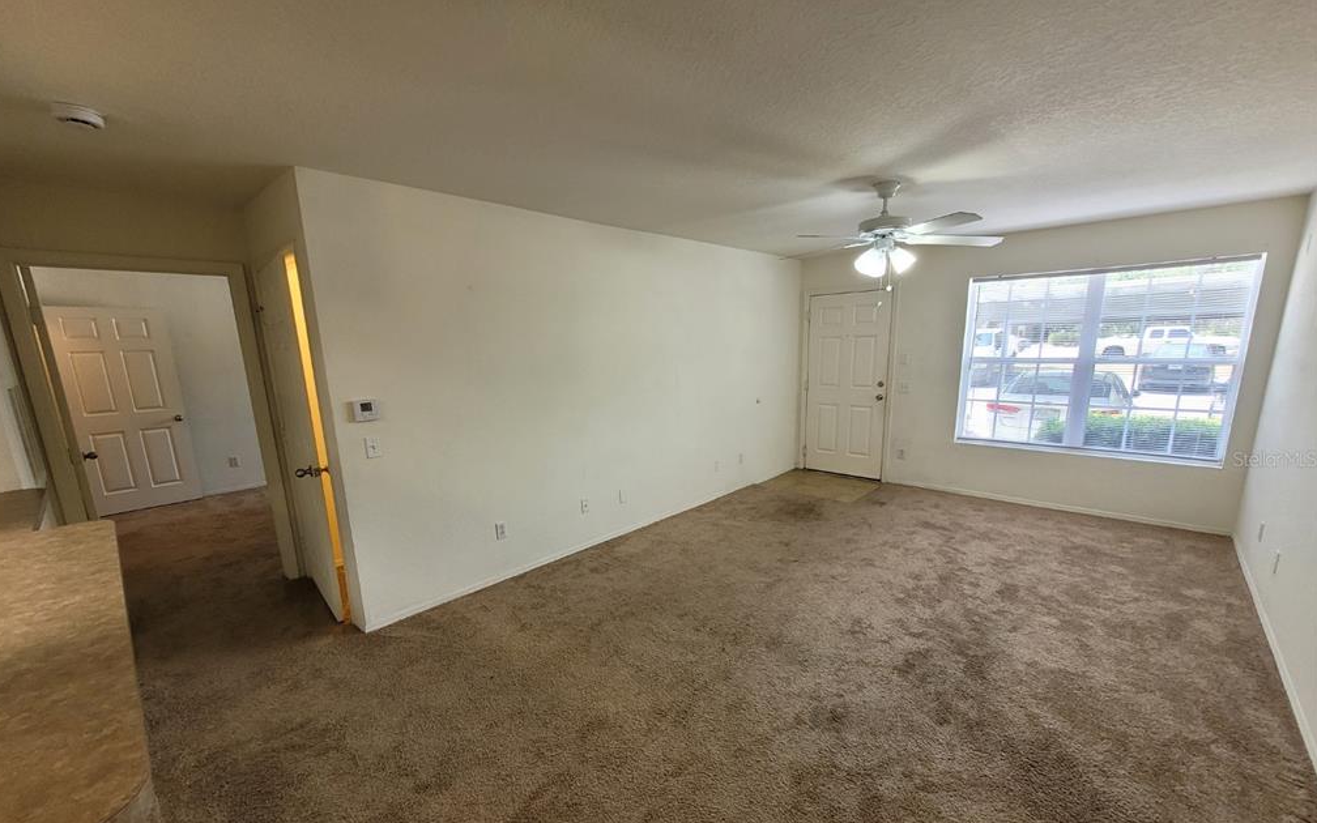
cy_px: 459
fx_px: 502
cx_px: 652
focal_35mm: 14
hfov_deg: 105.3
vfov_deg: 78.3
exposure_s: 1/60
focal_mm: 1.74
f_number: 2.2
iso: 125
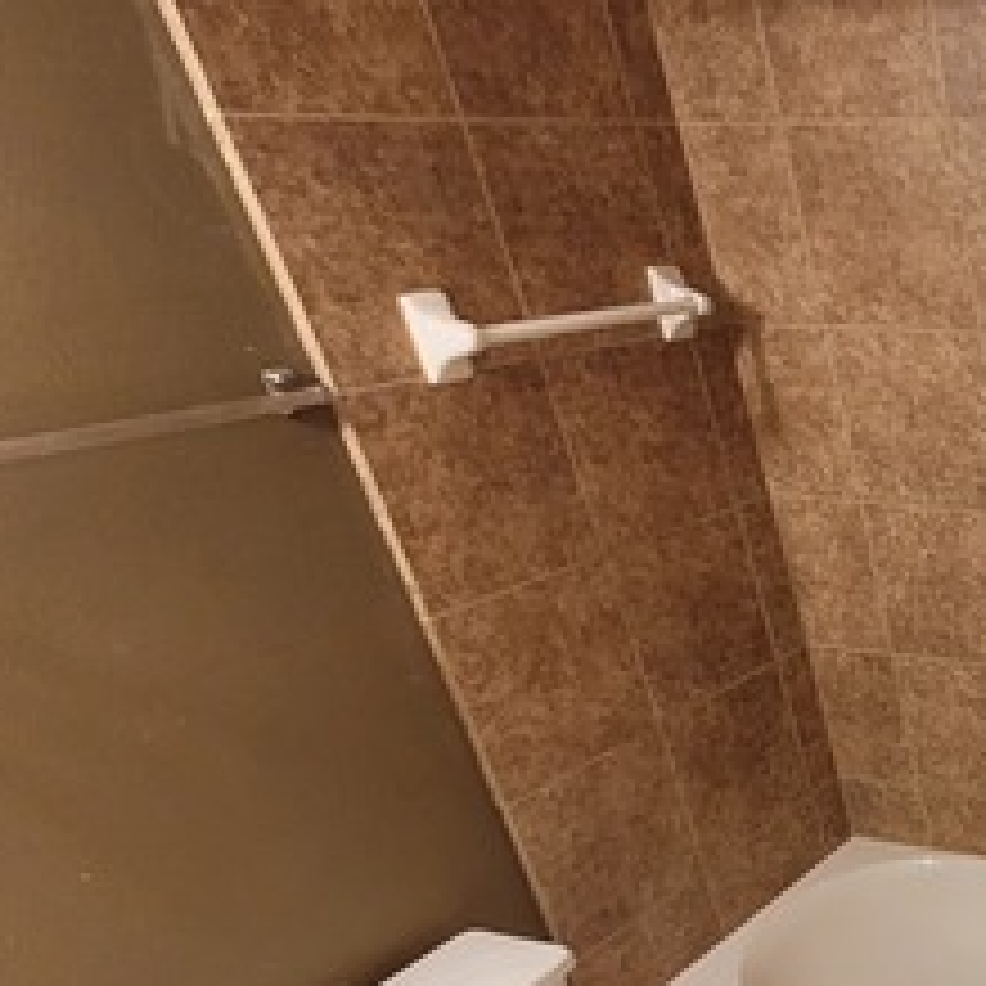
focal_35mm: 35
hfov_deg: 32.8
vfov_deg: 44.8
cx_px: 1326
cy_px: 792
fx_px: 1128
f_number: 2.2
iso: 200
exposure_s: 1/60
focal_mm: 1.74
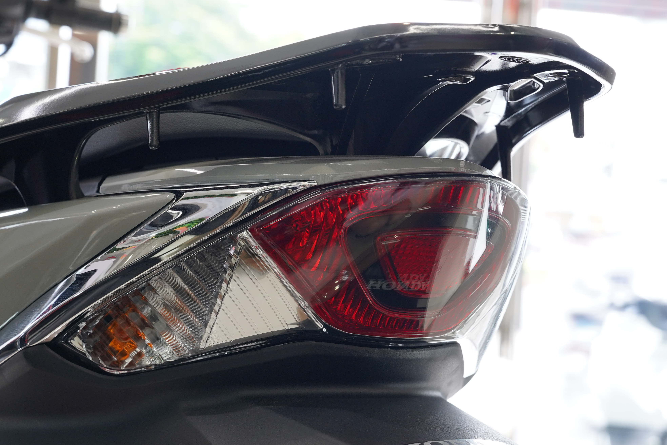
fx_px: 1464
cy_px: 222
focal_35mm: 79
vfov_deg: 17.3
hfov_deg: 25.7
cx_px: 334
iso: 800
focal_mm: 53
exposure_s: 1/40
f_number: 7.1
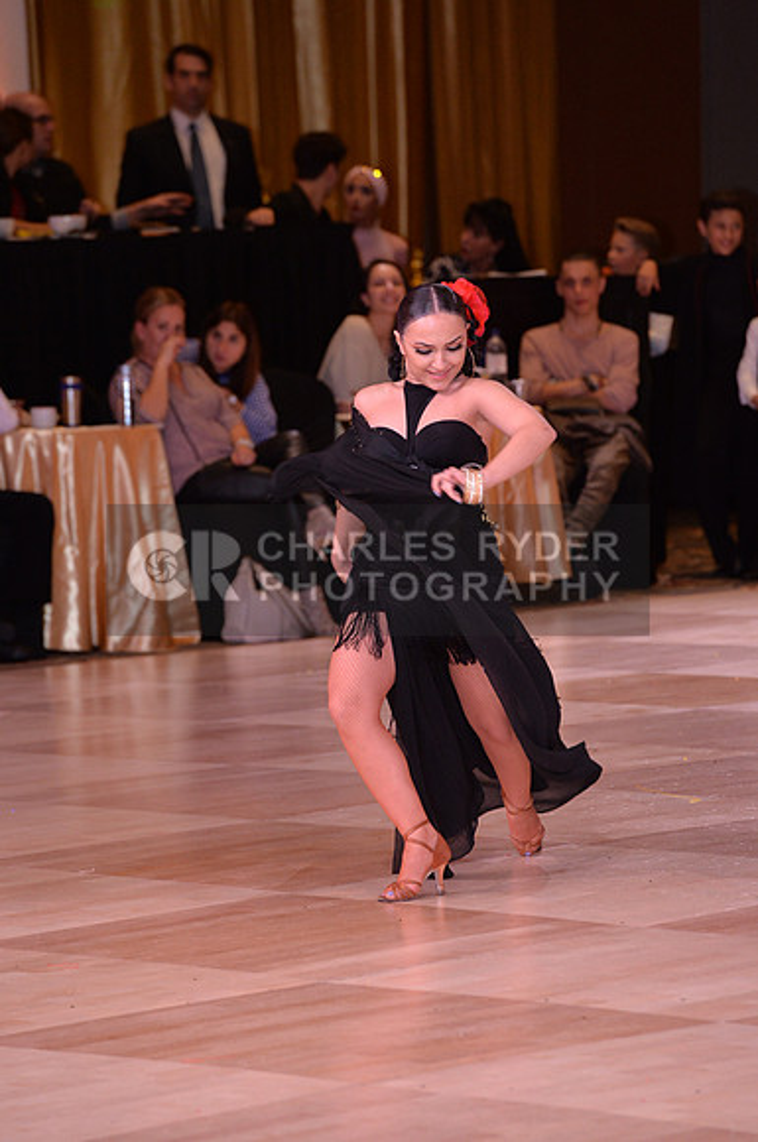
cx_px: 379
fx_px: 6335
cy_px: 571
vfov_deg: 10.3
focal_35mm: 200
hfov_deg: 6.8
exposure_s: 1/250
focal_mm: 200
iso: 1600
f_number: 5.6
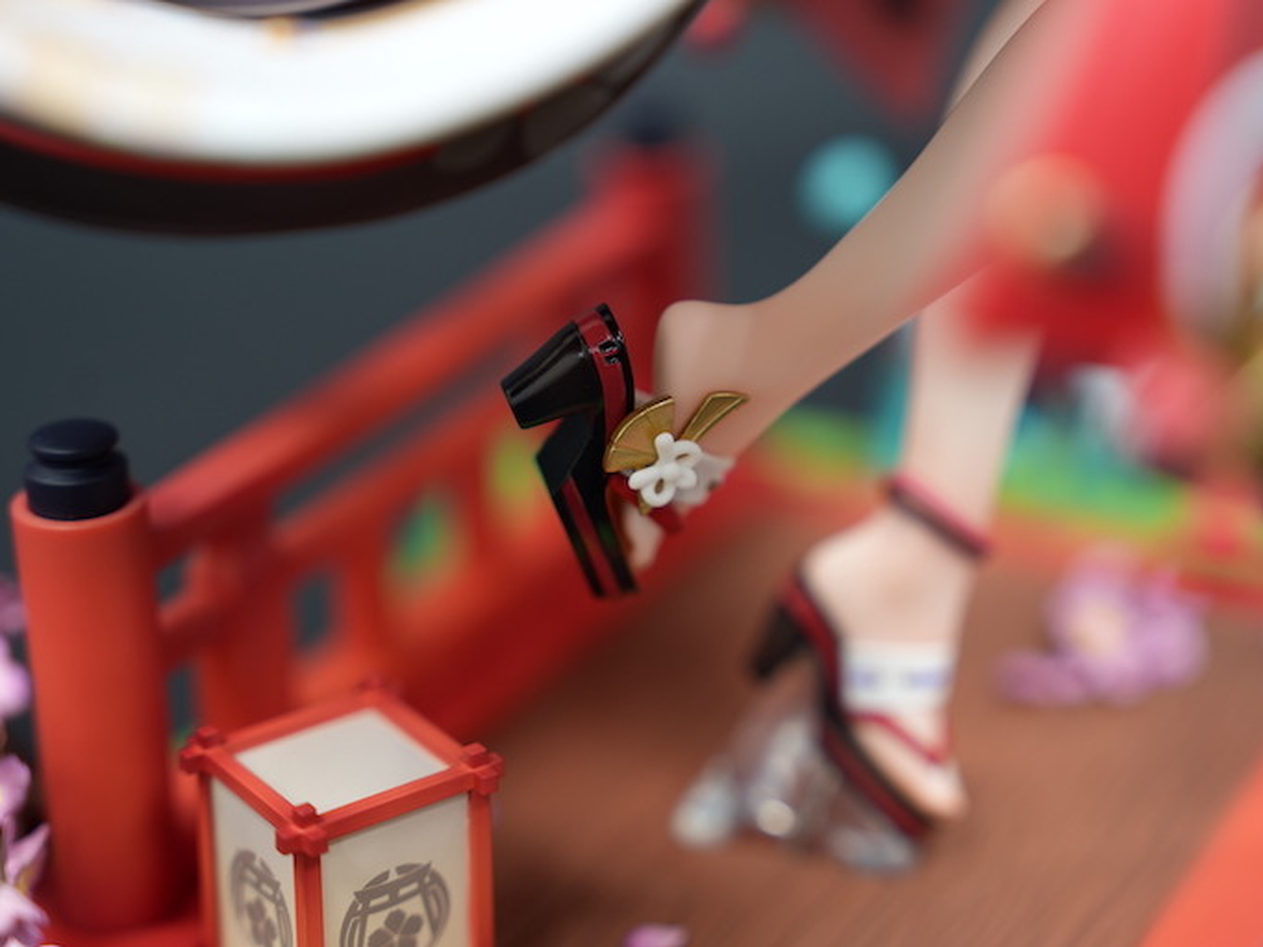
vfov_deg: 19.1
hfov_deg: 25.3
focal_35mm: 77
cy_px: 467
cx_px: 678
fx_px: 2808
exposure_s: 1/25
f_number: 2.8
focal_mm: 70
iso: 200
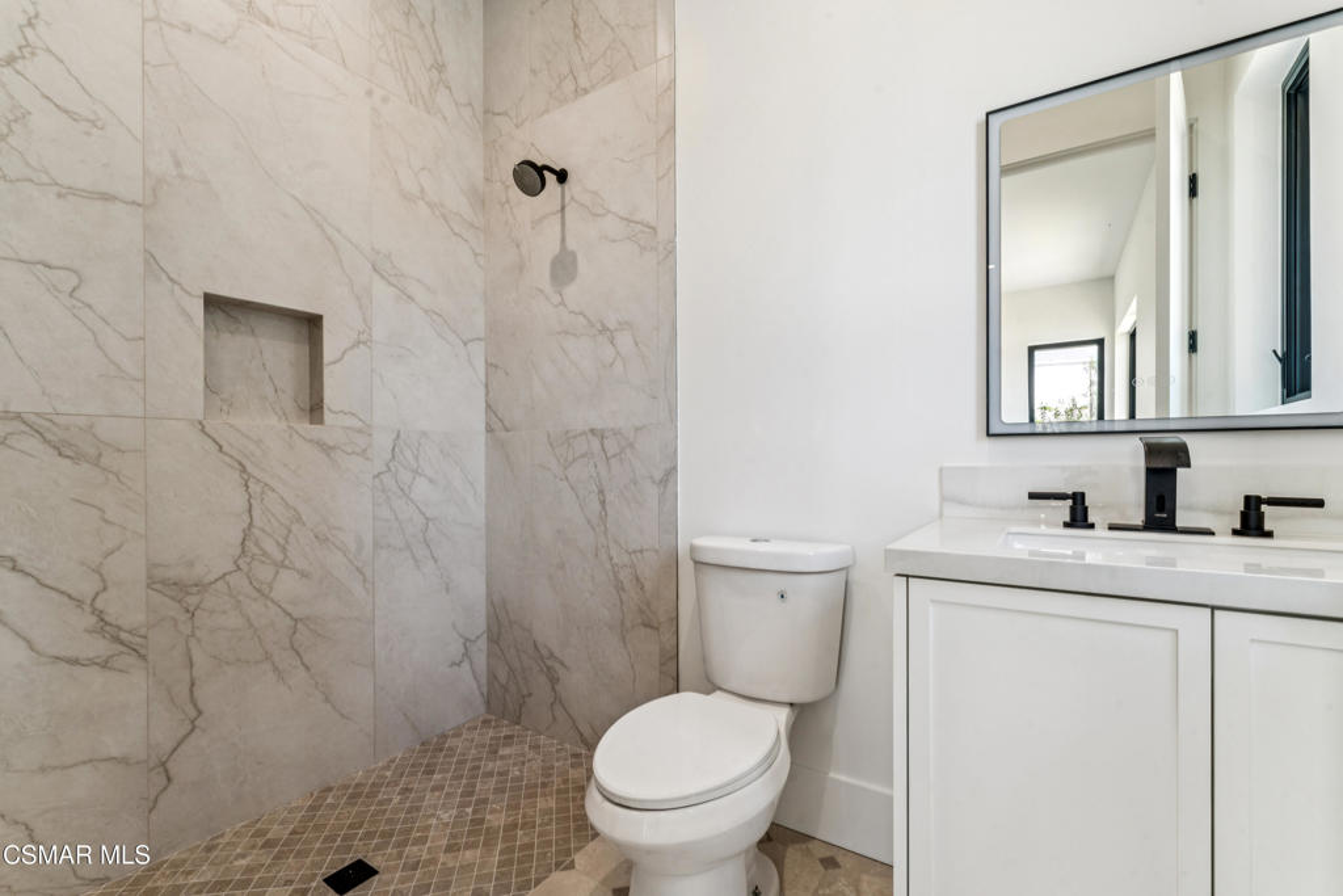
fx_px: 571
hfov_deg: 99.3
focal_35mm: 15
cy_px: 448
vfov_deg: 76.2
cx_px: 672
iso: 100
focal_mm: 15.3
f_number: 13
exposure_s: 1/3.33
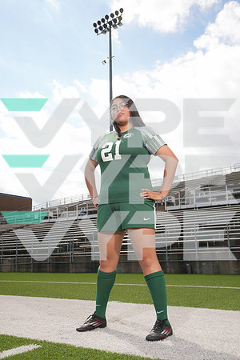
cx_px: 120
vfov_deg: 54.4
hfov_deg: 37.9
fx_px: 350
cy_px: 180
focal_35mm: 35
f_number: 9
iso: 125
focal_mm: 35
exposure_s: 1/200
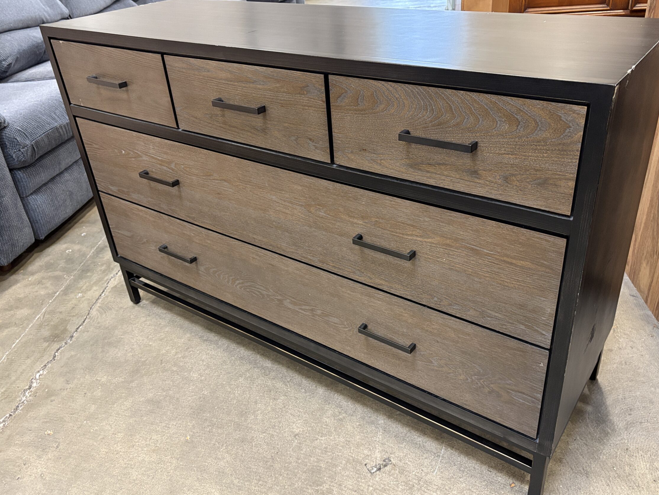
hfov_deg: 60.0
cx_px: 341
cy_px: 237
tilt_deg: -30.3
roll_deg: +4.6
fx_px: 571
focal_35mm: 30
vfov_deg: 46.8
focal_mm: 5.96
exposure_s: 1/40
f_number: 1.6
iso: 400
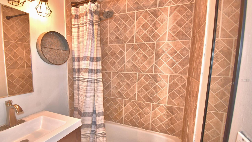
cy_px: 80
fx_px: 114
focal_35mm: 17
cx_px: 120
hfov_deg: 95.9
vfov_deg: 63.7
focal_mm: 10
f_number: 4.5
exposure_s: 1/30
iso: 800
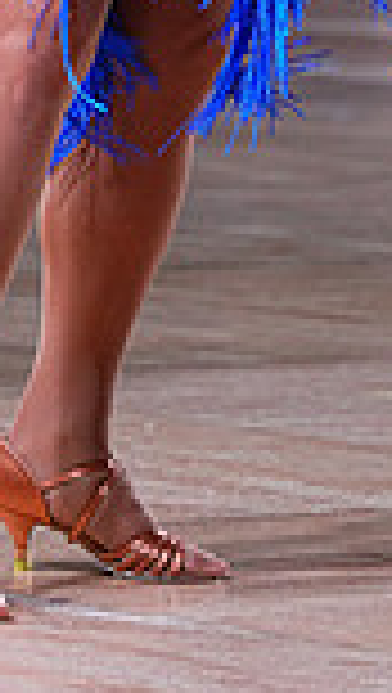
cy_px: -374
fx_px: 8564
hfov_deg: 2.6
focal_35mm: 465
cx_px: 534
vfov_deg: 4.6
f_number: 4
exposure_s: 1/400
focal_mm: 118
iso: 1250
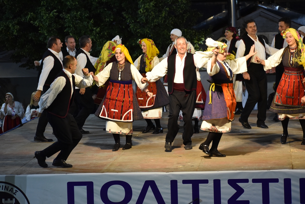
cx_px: 152
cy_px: 102
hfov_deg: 14.4
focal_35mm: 142
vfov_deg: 9.6
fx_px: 1207
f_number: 4.8
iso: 1400
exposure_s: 1/125
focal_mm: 95
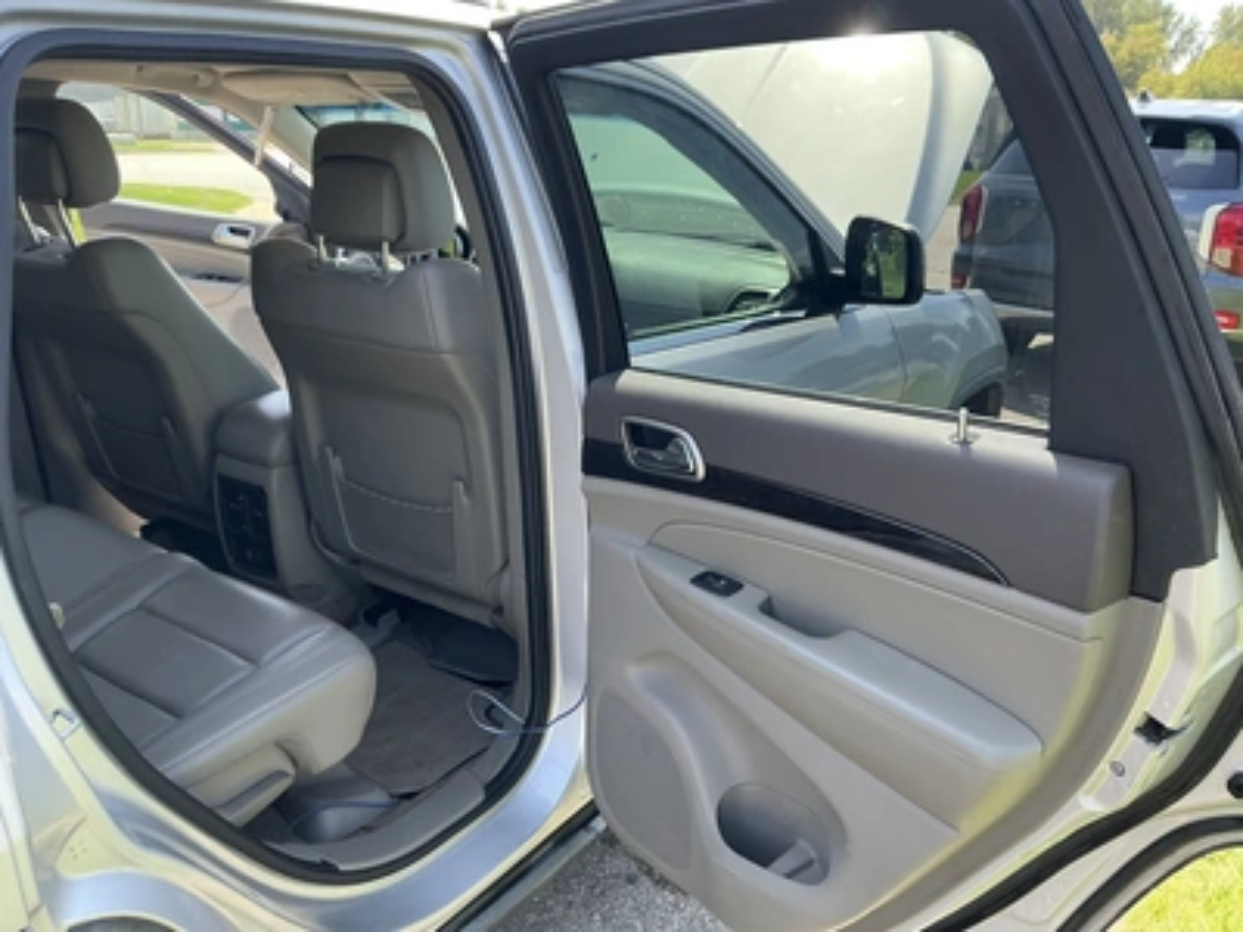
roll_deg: -2.3
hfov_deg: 63.4
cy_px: 466
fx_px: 1005
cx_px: 622
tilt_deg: -13.5
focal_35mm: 28
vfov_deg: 49.7
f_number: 1.8
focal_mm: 3
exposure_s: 1/202
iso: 25
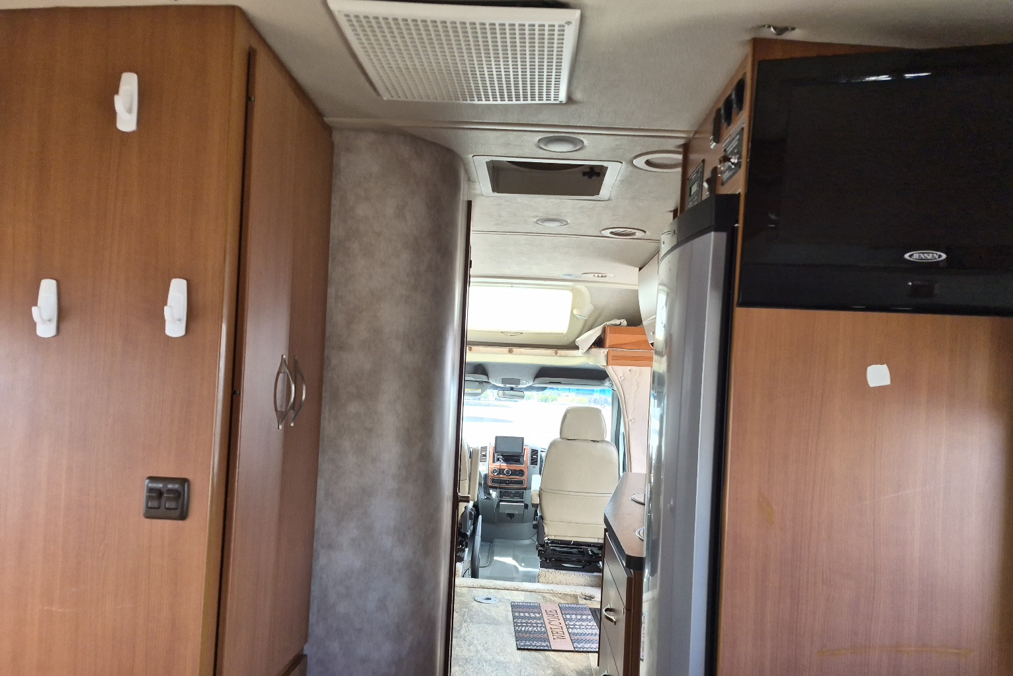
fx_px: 703
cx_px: 496
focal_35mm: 25
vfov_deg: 51.1
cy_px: 389
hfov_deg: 71.5
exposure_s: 1/182
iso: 100
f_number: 1.8
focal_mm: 5.4
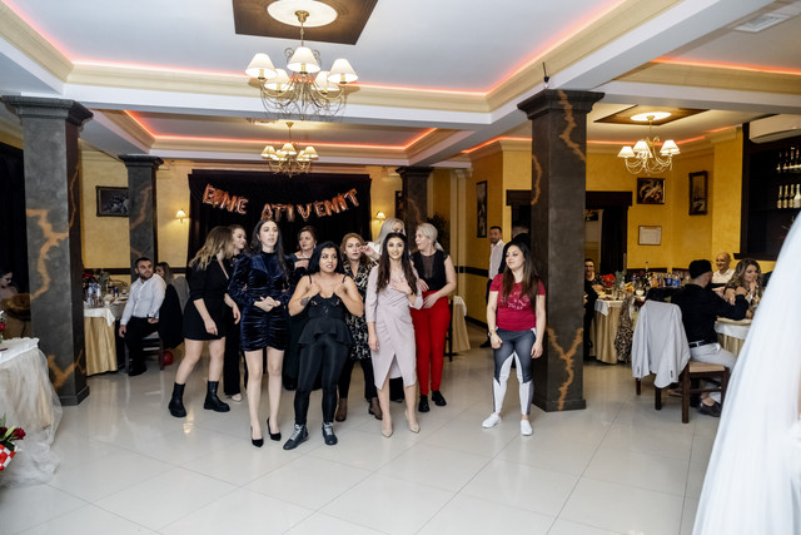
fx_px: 534
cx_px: 400
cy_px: 268
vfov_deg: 53.2
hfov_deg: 73.7
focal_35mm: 24
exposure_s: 1/125
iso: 1600
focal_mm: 16
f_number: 2.8
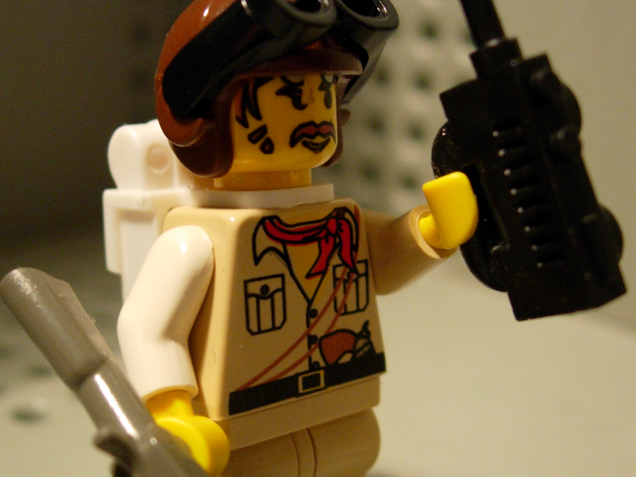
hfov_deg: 34.9
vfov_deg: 26.4
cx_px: 270
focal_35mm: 55
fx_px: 1010
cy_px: 313
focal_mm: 7.8
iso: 200
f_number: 2.8
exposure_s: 1/27.6
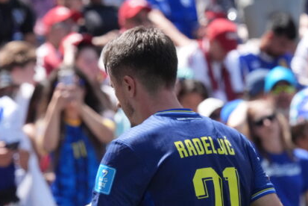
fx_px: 5770
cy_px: 171
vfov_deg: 2.0
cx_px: 133
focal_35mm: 674
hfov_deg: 3.1
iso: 4000
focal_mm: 400
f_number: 11
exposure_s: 1/2000
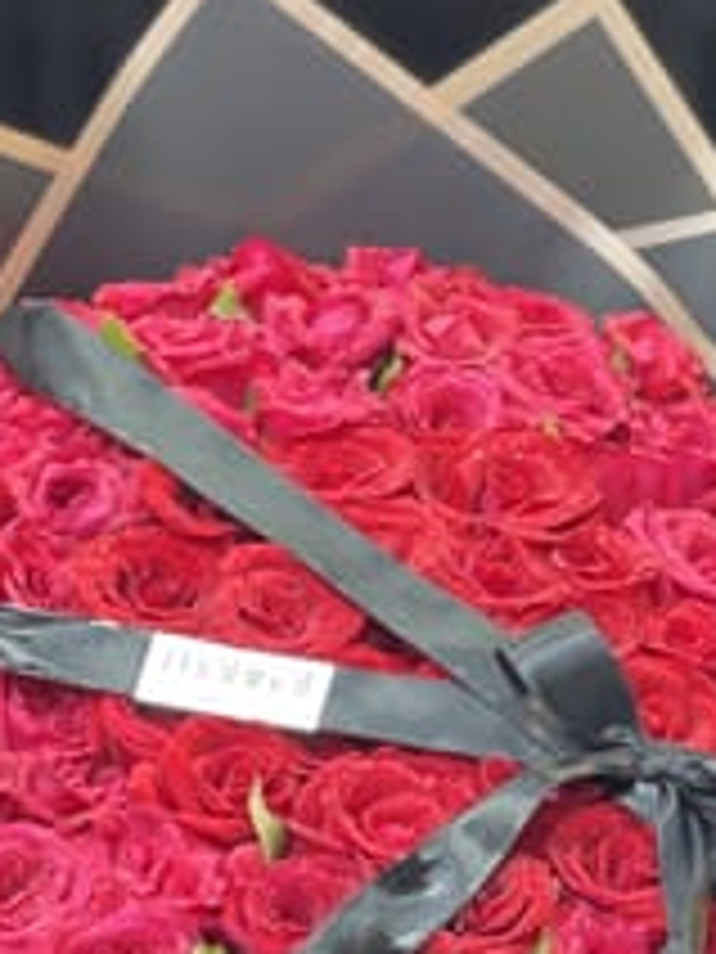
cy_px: 1064
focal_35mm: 206
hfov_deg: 7.2
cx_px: 234
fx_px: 5681
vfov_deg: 9.5
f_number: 2.2
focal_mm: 7.5
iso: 160
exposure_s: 1/51
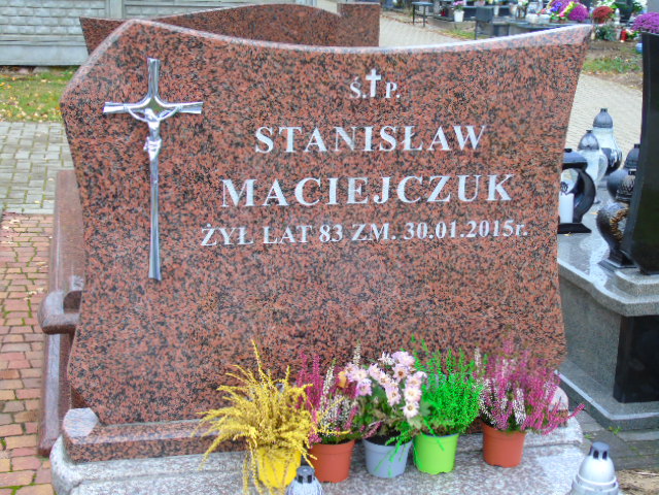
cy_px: 248
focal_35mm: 54
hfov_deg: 35.5
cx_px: 330
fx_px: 1028
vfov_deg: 27.0
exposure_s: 1/30
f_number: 4.3
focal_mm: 9.6
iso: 200
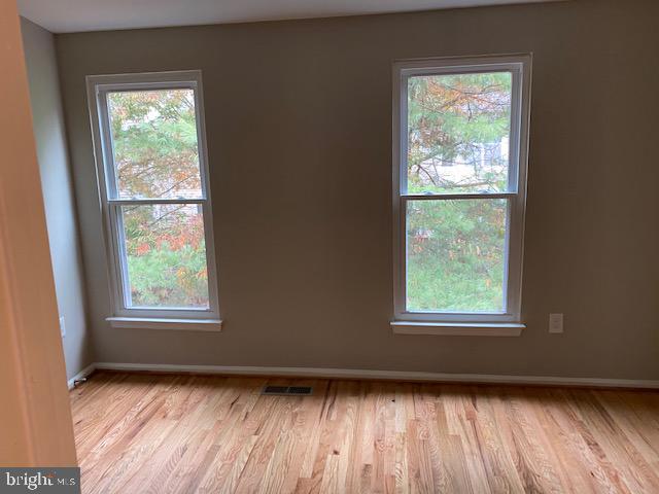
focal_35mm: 26
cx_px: 330
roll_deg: +1.5
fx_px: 495
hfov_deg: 67.3
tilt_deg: -13.0
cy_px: 247
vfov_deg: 53.1
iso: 125
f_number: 1.8
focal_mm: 4.25
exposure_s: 1/60
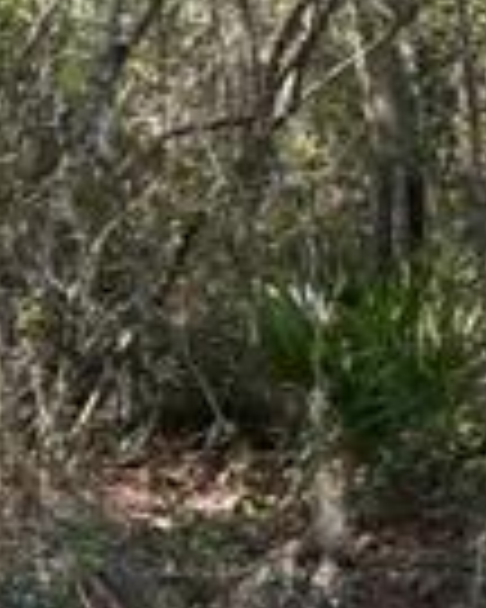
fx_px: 2158
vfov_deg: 16.0
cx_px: 846
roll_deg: +2.0
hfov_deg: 11.9
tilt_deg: -6.1
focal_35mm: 120
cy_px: 428
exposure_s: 1/424
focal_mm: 5.7
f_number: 1.5
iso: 50
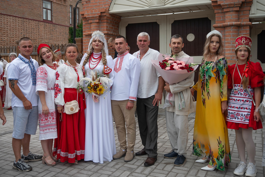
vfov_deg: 46.4
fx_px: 206
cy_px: 88
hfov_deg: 65.5
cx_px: 132
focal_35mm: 28
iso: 100
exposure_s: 1/500
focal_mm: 28
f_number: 2.8
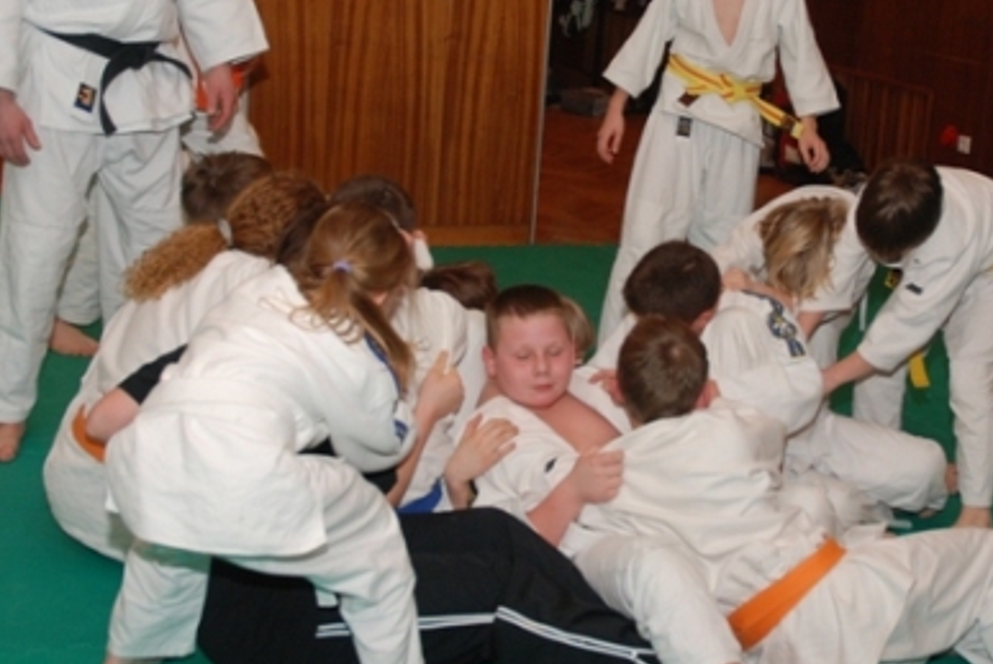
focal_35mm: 58
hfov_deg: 34.3
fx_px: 1602
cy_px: 267
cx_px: 602
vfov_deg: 23.4
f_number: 5.6
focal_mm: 22
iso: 400
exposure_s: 1/60
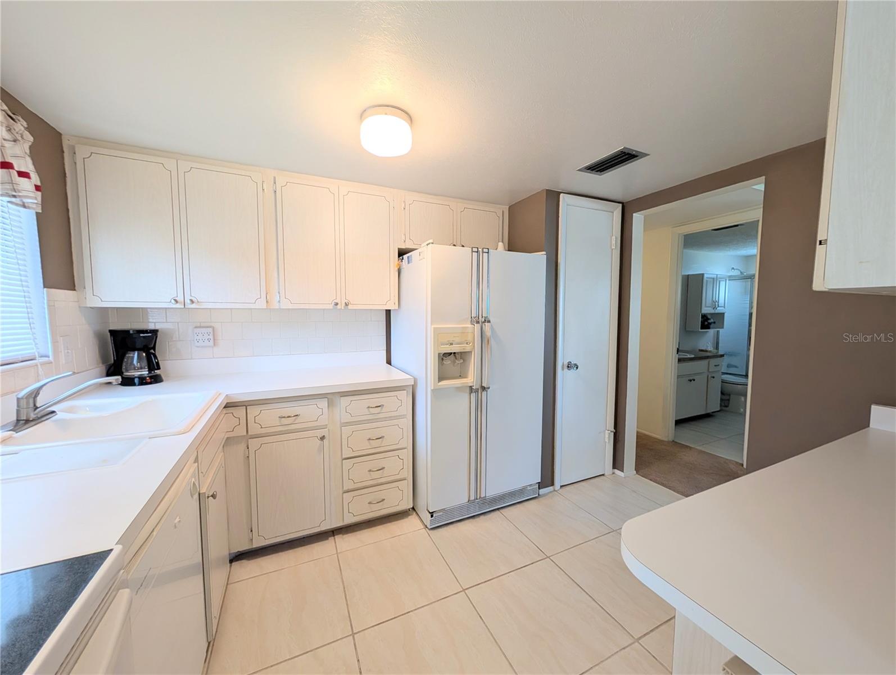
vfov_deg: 94.6
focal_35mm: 12
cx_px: 448
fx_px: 311
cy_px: 338
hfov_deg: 110.5
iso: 57
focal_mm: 2.02
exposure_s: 1/60
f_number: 1.7
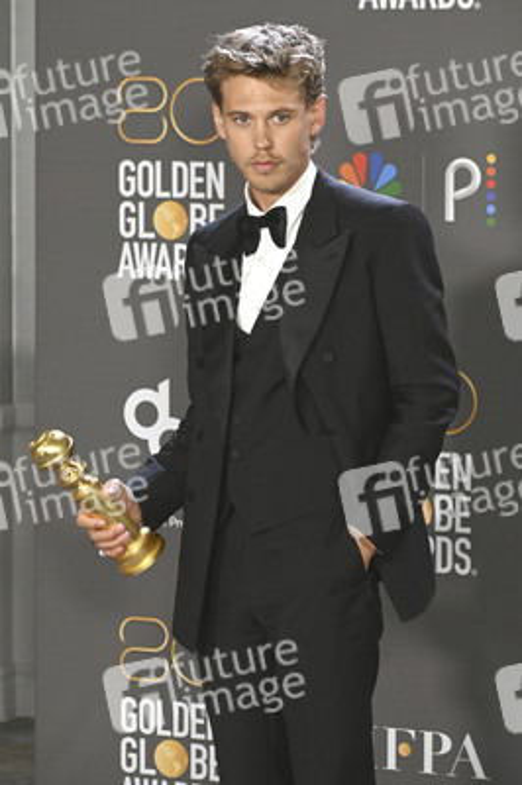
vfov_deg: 14.2
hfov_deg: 9.4
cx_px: 261
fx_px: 3159
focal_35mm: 145
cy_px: 392
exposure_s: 1/320
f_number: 8
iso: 6400
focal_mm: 145
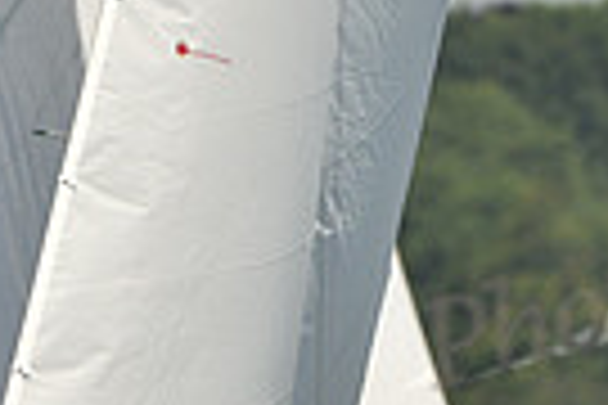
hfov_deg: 1.2
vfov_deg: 0.8
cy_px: 569
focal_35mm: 1722
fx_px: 29080
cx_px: 194
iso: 250
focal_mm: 400
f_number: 6.3
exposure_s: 1/1600
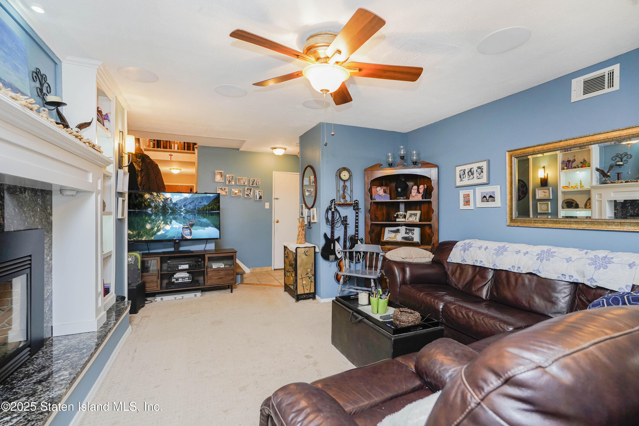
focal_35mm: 16
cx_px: 320
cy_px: 213
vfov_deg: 73.7
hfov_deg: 96.7
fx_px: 284
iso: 1000
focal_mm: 16
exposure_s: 1/30
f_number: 4
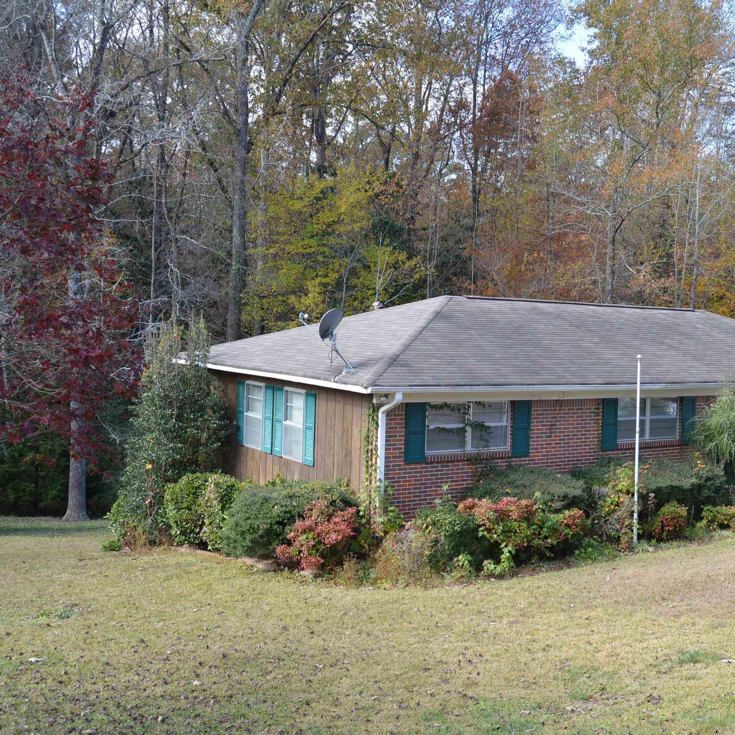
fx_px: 937
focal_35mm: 39
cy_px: 366
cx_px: 498
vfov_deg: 42.8
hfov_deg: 42.2
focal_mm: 20
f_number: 5.6
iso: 125
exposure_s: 1/125
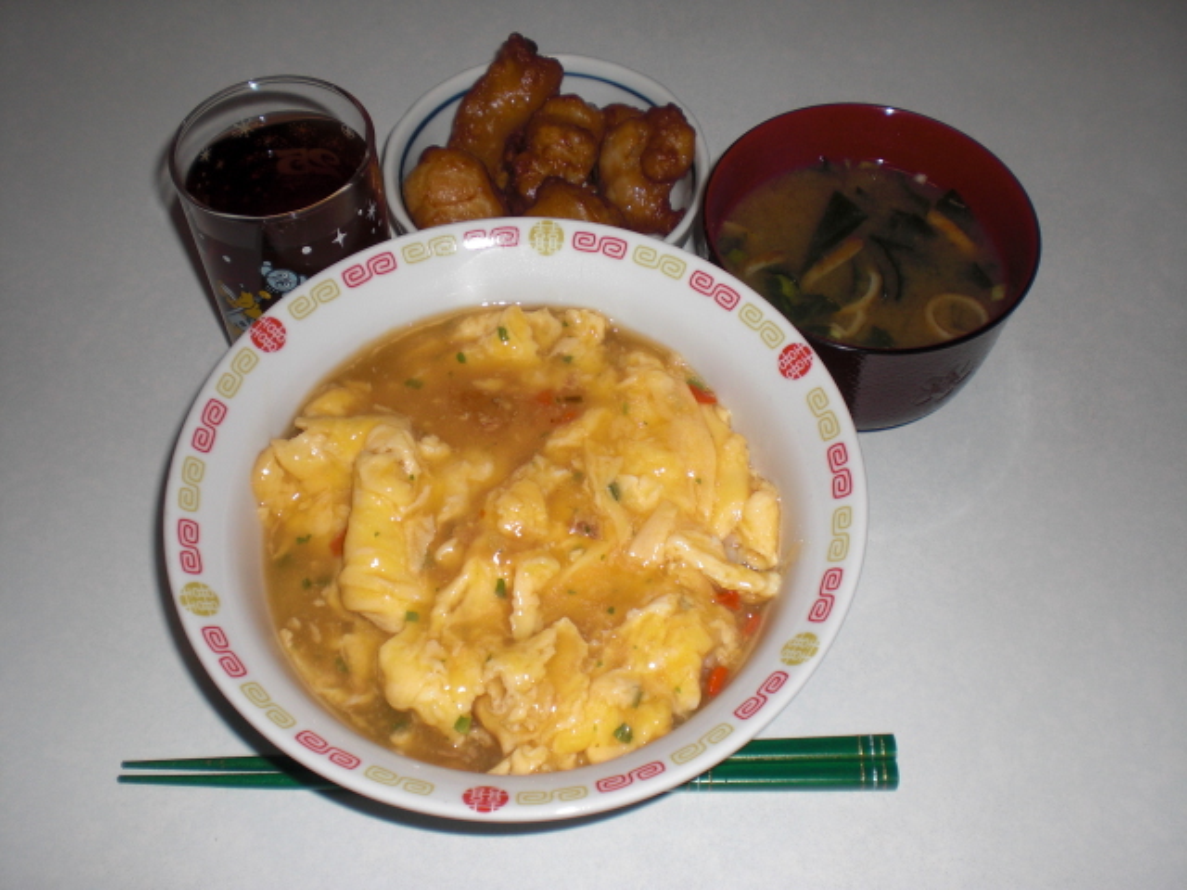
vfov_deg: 37.7
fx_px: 1303
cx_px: 594
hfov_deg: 49.0
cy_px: 445
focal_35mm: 38
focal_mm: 6.3
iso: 64
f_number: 3.1
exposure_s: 1/60
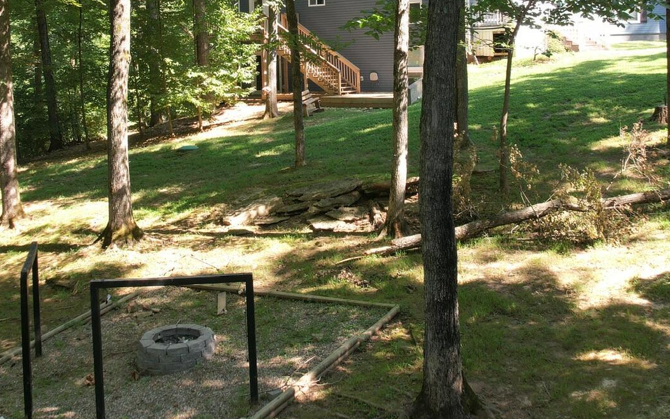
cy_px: 48
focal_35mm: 49
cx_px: 329
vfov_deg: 25.6
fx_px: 895
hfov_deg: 41.0
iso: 100
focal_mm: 8.38
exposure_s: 1/160
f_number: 2.8
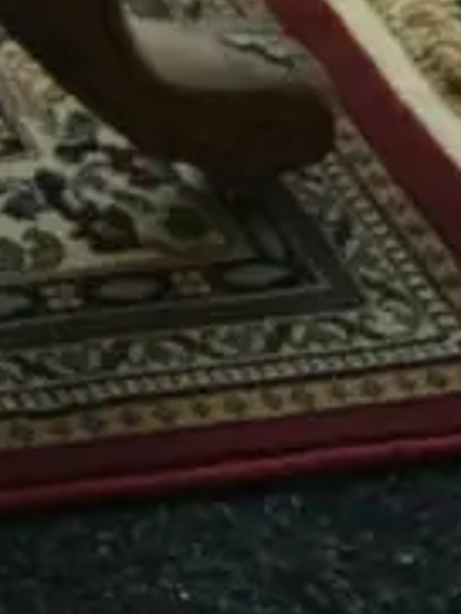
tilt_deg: -32.6
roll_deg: -3.3
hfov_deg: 8.6
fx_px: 2909
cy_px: 27
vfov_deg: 11.9
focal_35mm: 164
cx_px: -454
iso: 40
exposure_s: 1/17
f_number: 2.2
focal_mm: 4.15
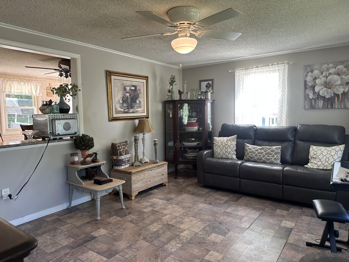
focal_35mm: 24
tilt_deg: -4.1
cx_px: 174
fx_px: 242
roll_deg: +0.2
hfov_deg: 71.6
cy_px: 131
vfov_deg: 56.8
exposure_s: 1/120
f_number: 1.78
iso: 160
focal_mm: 6.86
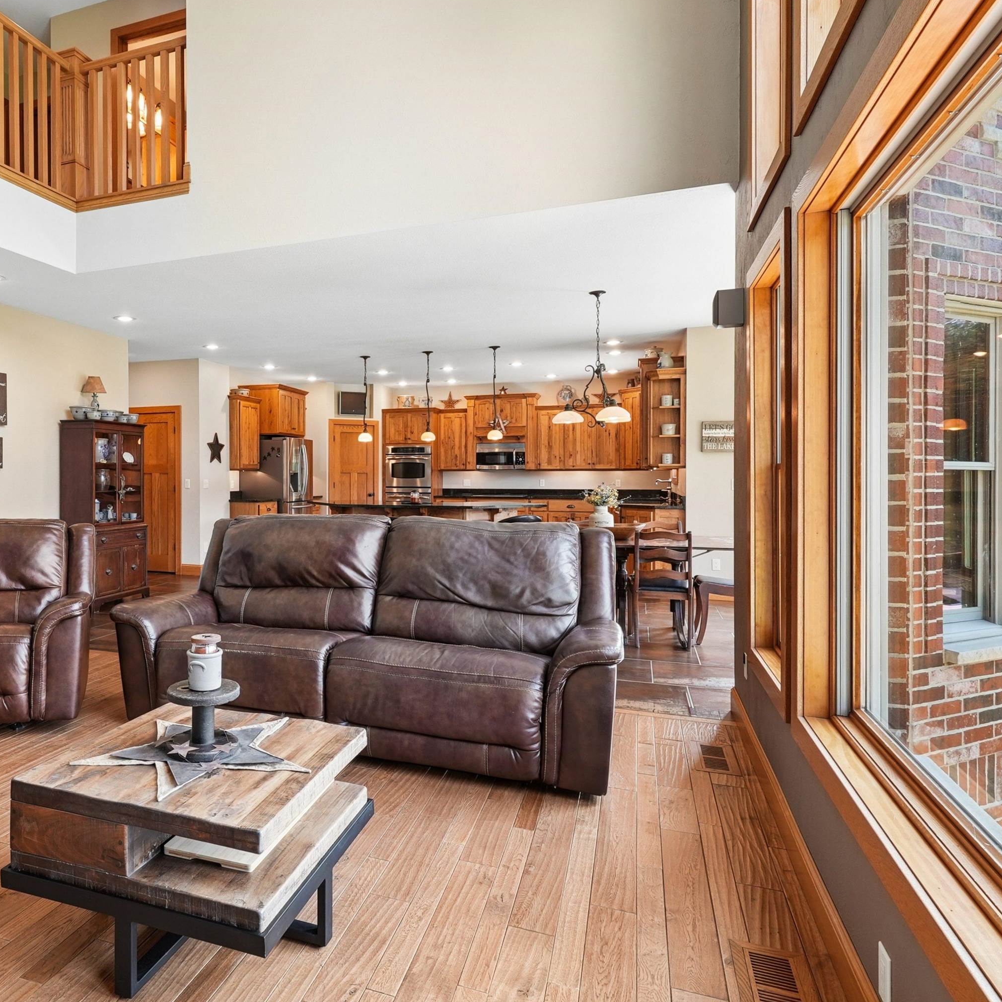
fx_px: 720
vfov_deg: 69.6
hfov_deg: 67.2
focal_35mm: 22
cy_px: 494
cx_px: 314
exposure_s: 1/20
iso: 400
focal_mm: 17
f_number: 9
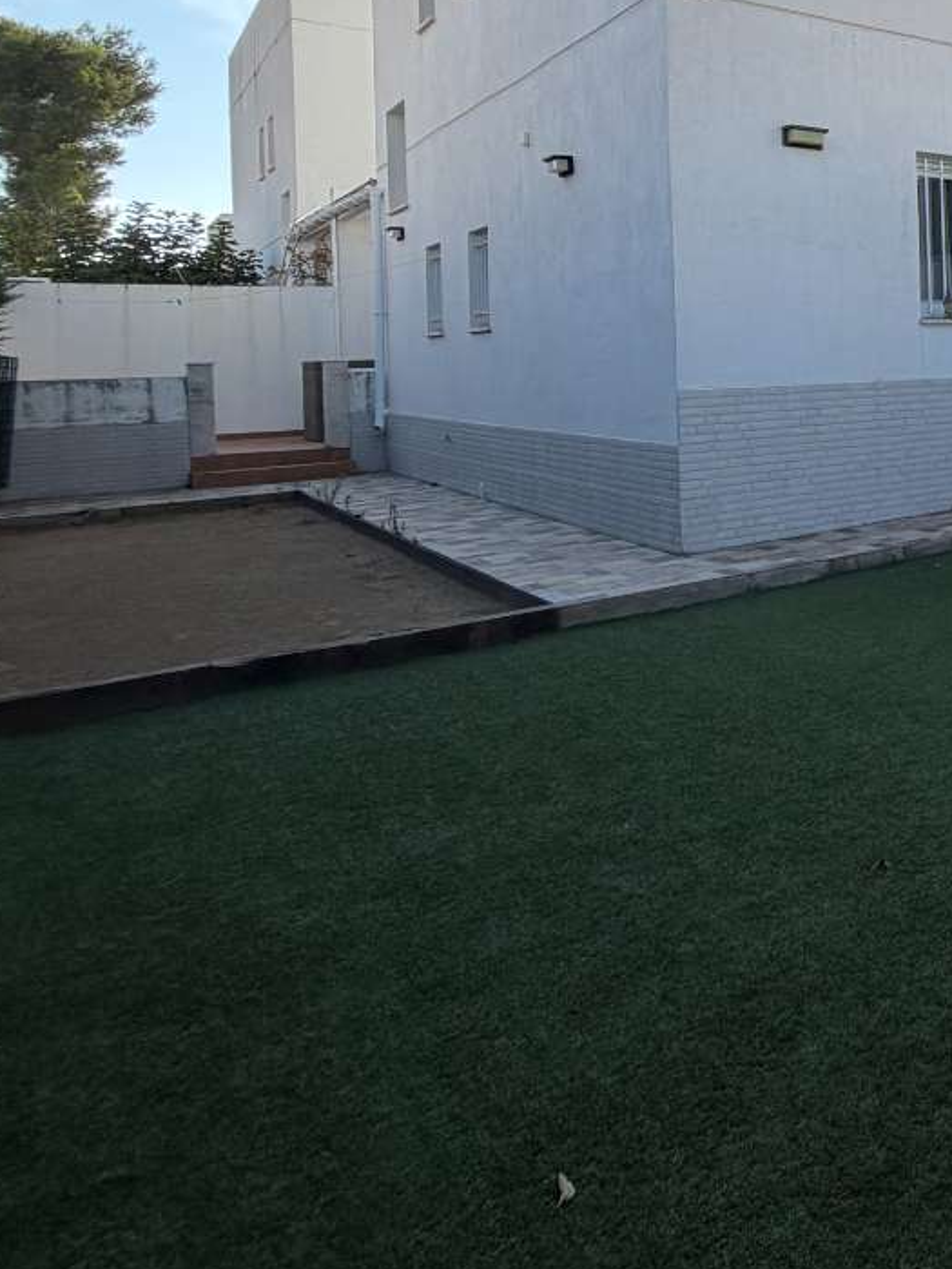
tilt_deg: +0.5
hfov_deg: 32.5
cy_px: 342
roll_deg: +1.9
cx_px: 1289
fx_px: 1100
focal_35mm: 30
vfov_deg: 57.4
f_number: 2.2
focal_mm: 2.22
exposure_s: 1/770
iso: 32
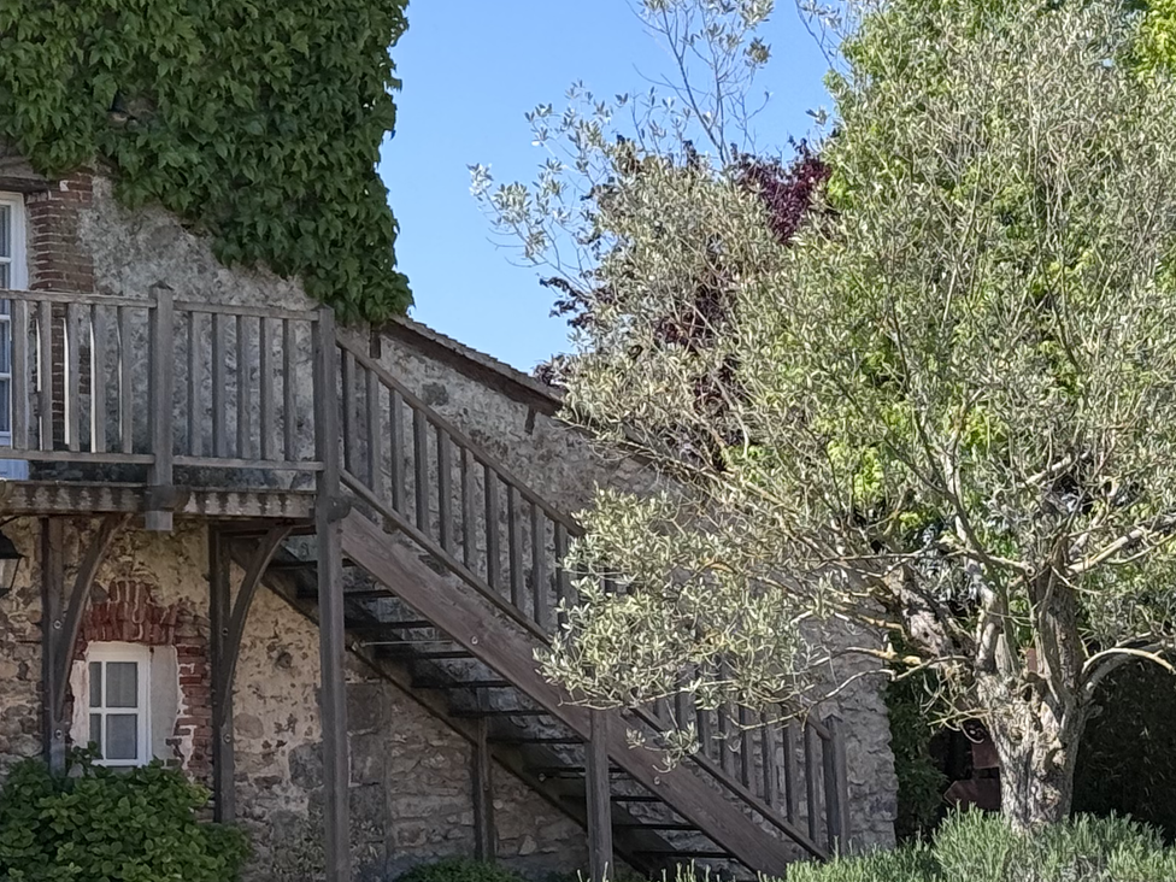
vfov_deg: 11.9
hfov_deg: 15.8
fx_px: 4179
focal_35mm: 123
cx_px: 57
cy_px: -5
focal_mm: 6.76
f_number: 1.78
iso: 64
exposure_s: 1/2611
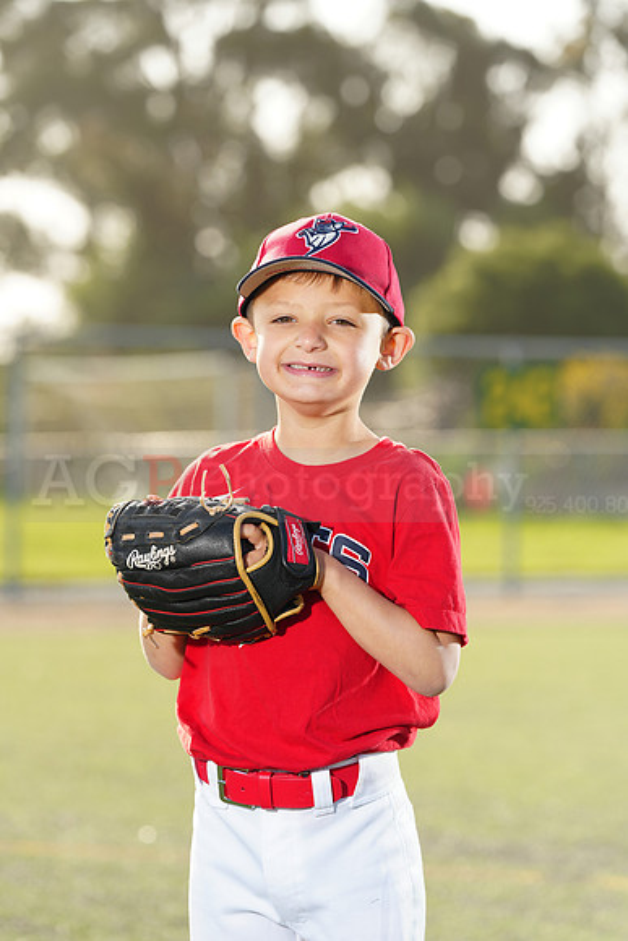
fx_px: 3975
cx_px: 314
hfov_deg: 9.0
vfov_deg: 13.5
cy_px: 470
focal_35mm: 152
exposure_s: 1/250
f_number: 5
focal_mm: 152
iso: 100
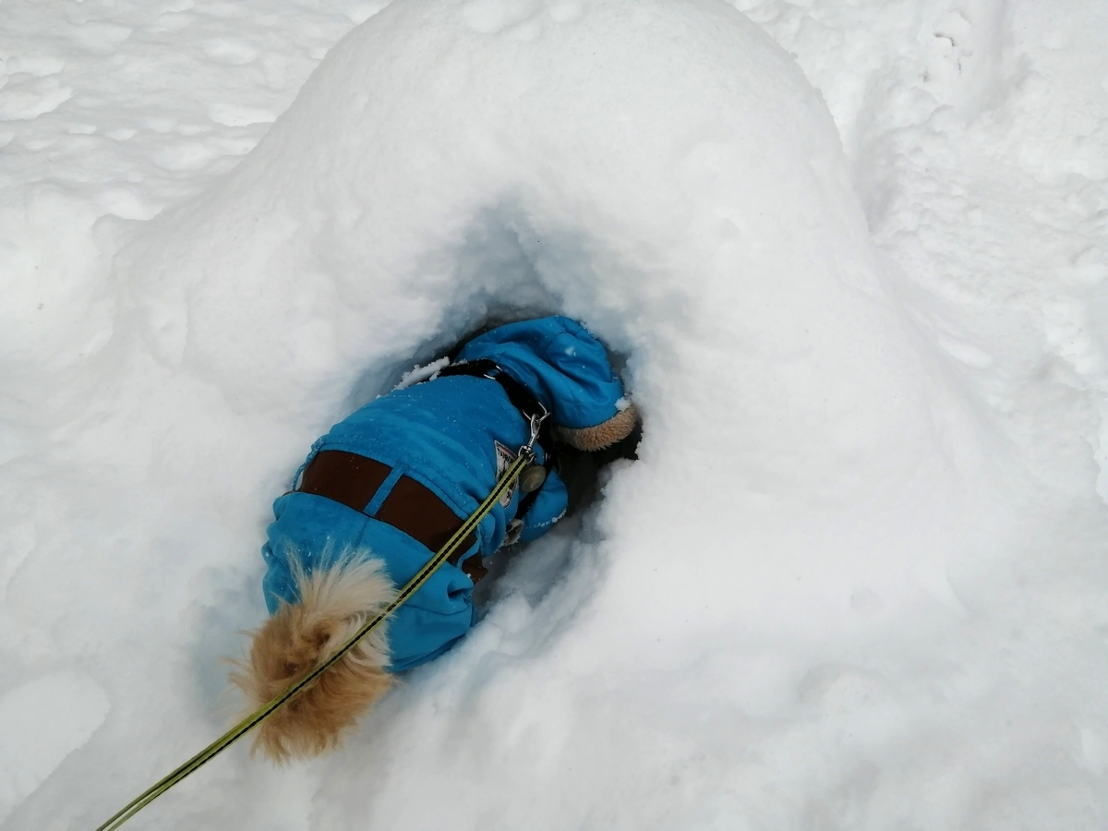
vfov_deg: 51.4
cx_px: 554
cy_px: 416
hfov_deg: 65.3
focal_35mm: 27
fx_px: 864
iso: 50
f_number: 1.8
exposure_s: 1/1447
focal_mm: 3.62
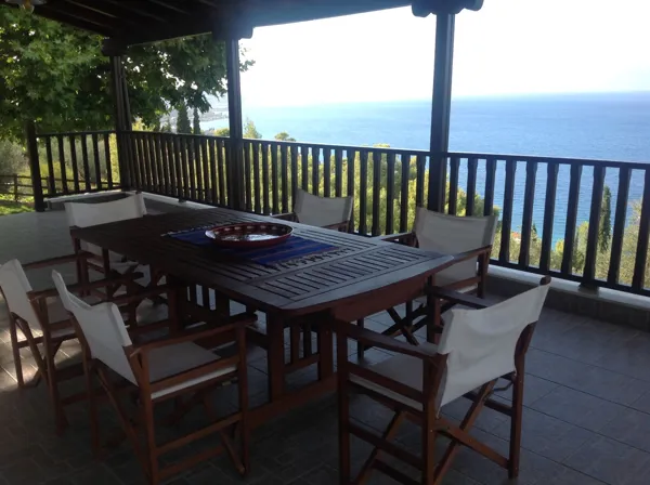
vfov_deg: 40.6
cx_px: 325
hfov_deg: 52.7
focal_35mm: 35
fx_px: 656
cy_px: 242
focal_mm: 4.28
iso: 50
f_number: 2.4
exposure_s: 1/504
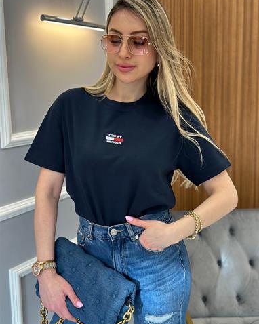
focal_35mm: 51
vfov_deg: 36.7
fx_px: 489
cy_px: 157
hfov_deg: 29.7
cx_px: 132
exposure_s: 1/100
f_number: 1.78
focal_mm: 6.86
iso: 100
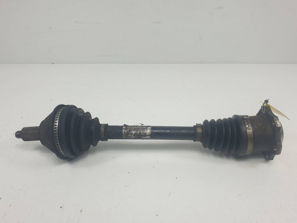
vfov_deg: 51.3
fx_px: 232
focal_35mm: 27
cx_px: 151
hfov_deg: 65.3
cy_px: 115
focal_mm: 4.3
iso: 50
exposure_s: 1/274
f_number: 2.4
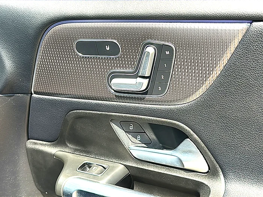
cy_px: 98
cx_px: 132
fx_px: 334
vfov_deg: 32.9
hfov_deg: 42.9
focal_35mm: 44
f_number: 1.78
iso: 100
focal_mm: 6.86
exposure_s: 1/635
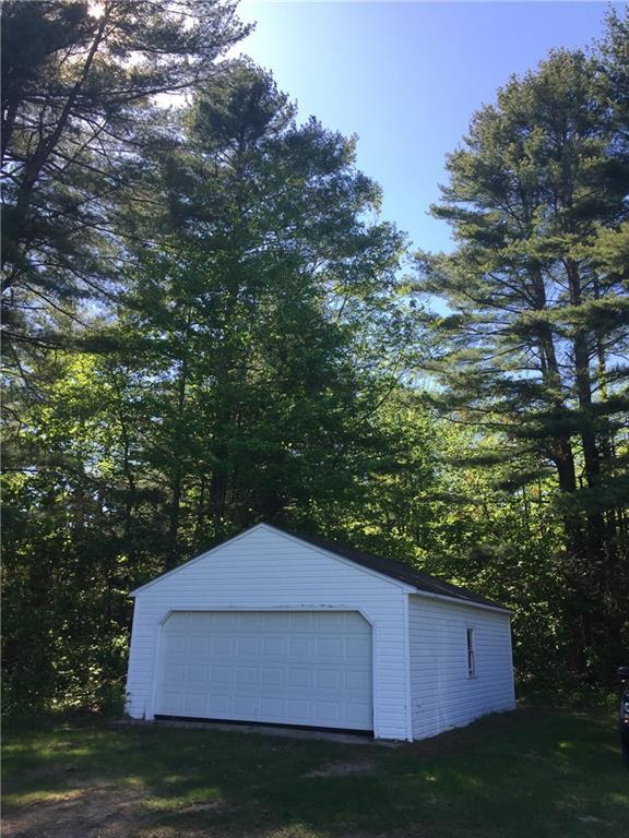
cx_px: 314
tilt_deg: +17.1
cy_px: 419
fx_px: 703
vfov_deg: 61.7
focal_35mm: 29
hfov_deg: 48.2
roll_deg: -2.2
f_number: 2.2
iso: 32
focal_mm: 4.15
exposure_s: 1/746
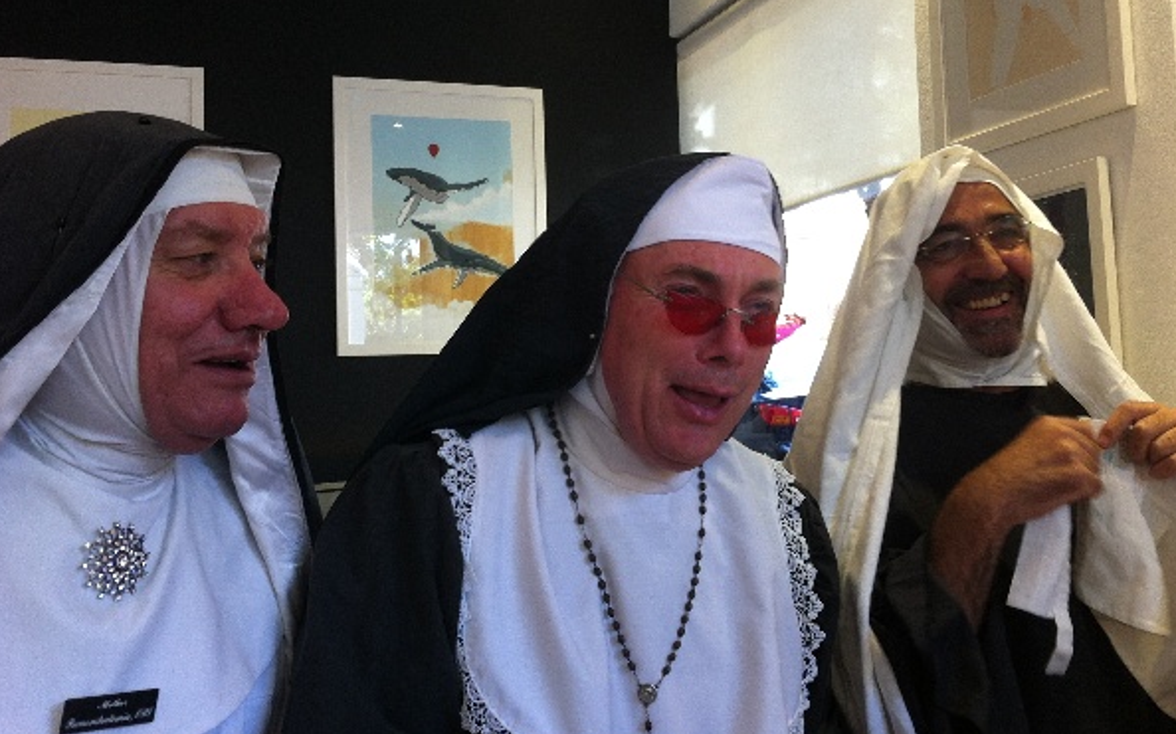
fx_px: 1282
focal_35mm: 40
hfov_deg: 49.3
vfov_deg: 31.9
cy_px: 309
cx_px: 598
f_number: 2.8
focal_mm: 3.85
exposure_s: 1/24
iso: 80
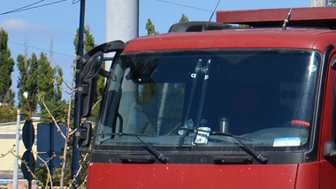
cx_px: 423
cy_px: 120
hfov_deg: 8.3
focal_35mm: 258
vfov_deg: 4.7
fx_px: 2299
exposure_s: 1/1600
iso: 400
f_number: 6.3
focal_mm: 52
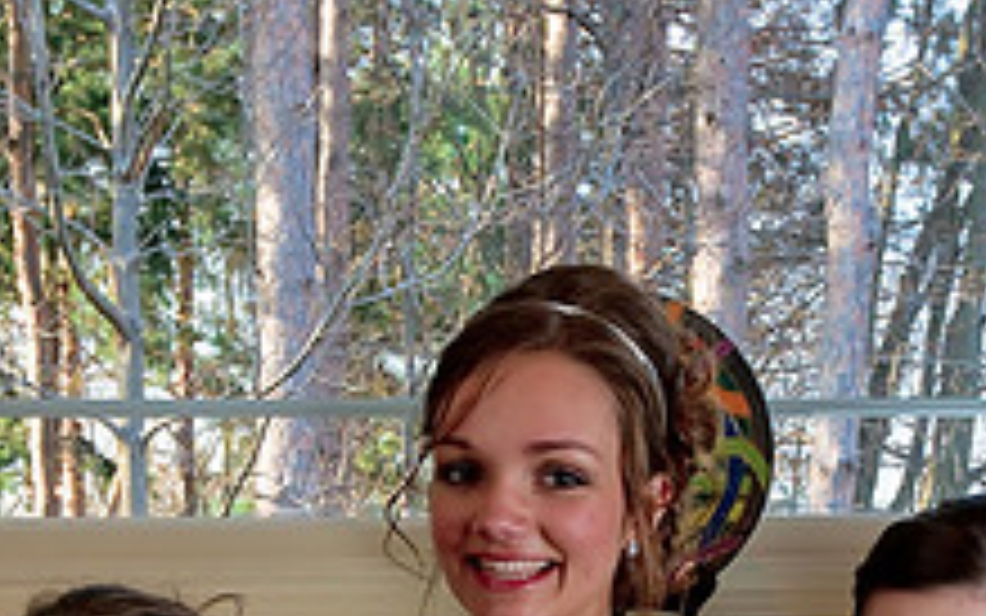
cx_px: 531
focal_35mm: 81
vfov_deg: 15.2
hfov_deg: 25.5
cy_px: 866
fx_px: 2177
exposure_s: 1/80
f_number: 9
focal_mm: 30
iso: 400
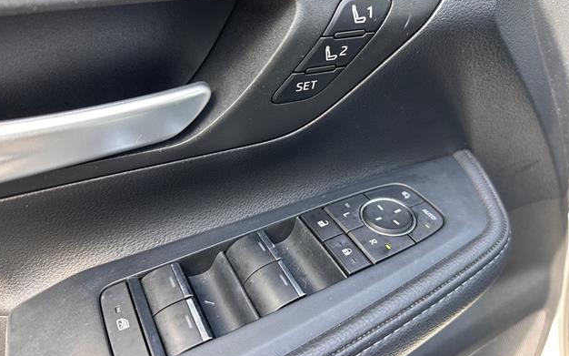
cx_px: 283
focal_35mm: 26
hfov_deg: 70.4
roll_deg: -0.1
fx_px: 403
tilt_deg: -33.6
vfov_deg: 47.5
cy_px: 162
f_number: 1.78
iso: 80
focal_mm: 6.86
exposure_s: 1/121
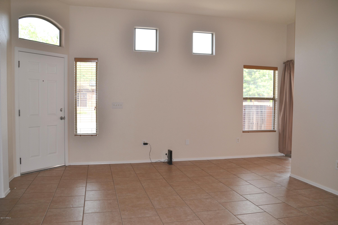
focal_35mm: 30
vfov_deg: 43.6
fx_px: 282
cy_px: 112
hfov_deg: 61.9
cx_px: 169
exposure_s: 1/125
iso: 110
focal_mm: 20
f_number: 4
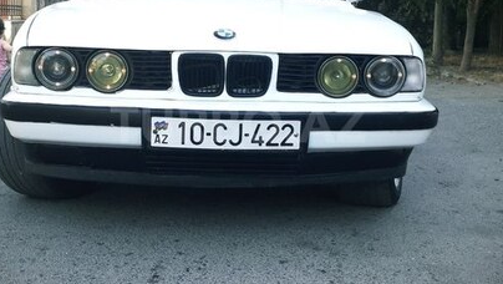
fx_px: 641
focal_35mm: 48
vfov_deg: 25.0
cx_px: 238
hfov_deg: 42.8
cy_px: 124
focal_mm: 3.6
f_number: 1.9
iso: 40
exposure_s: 1/184
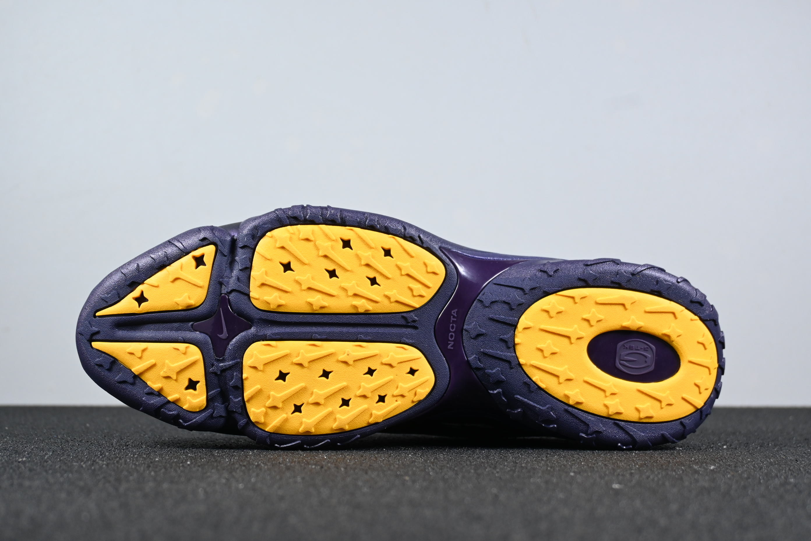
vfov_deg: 24.4
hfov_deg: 35.9
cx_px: 406
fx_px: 1250
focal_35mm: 56
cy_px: 270
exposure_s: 1/125
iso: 560
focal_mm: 37
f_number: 5.3
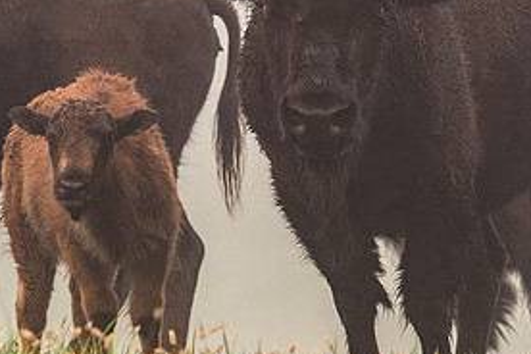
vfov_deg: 1.7
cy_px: 109
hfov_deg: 2.6
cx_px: 291
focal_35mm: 808
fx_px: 11917
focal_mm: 385
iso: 1600
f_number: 6.3
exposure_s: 1/60
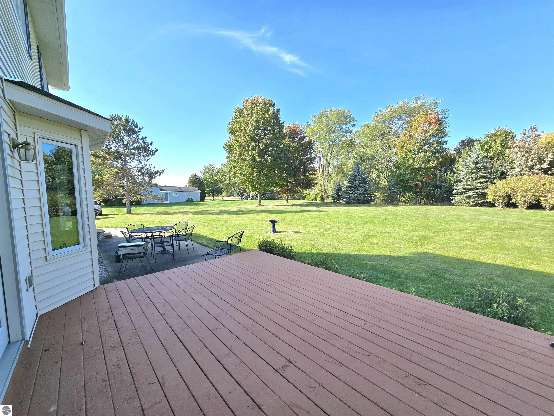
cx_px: 277
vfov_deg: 89.9
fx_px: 208
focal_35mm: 13
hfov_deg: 106.2
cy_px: 208
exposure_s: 1/1111
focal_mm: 2.2
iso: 50
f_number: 2.2
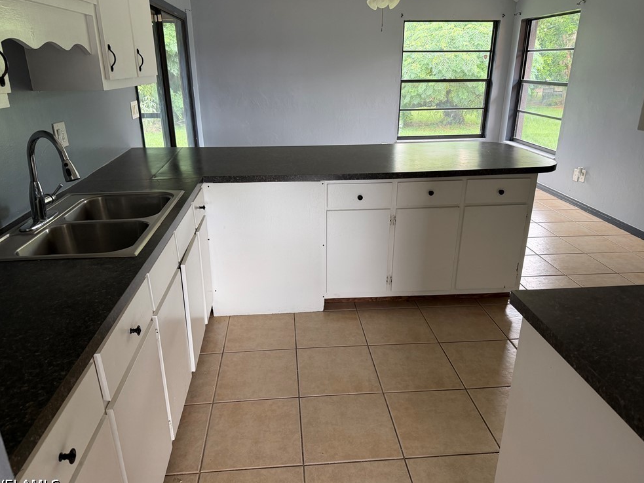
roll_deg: +1.1
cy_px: 244
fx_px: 465
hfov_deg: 69.4
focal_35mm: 25
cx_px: 313
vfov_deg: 54.9
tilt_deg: -21.8
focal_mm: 6.76
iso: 200
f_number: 1.78
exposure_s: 1/102
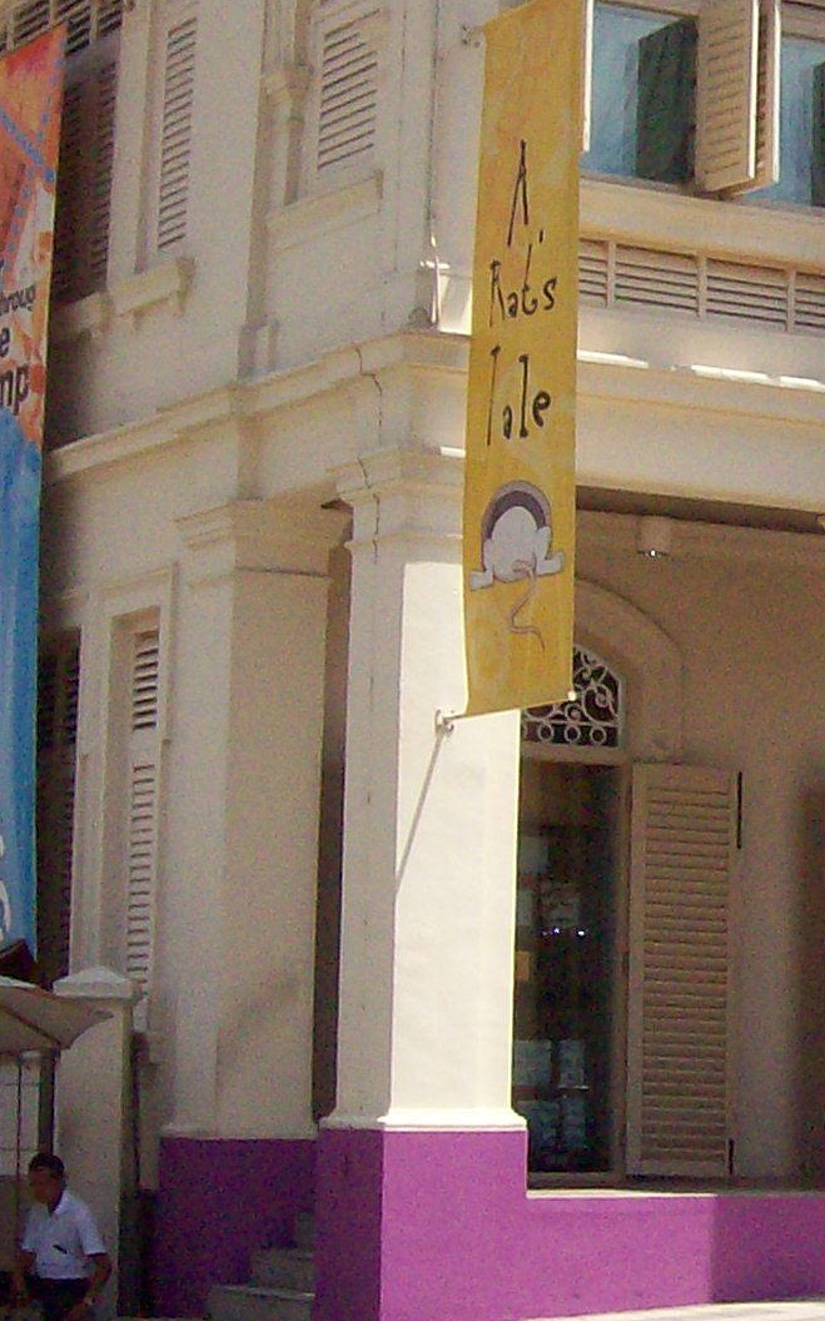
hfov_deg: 12.1
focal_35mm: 103
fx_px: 3707
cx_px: 1277
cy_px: 624
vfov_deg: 20.2
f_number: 4.8
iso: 140
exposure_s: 1/1276
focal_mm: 6
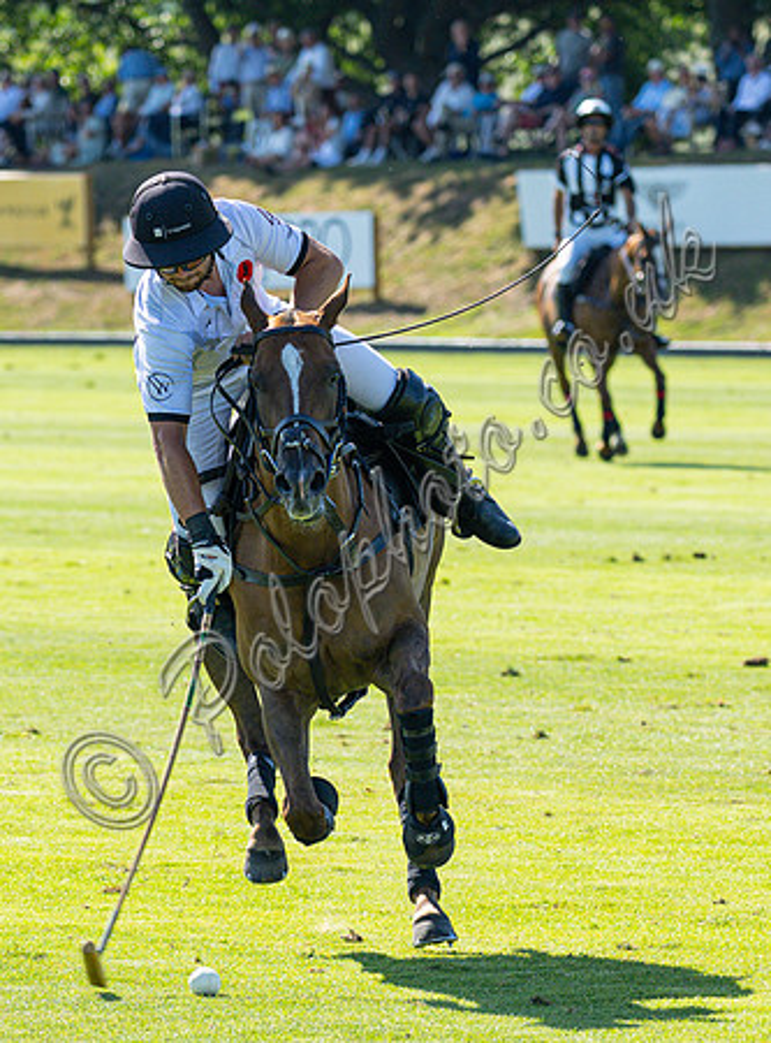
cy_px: 778
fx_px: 13571
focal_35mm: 453
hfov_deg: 3.3
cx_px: 303
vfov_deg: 4.4
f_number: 4.8
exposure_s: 1/1000
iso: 200
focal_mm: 180
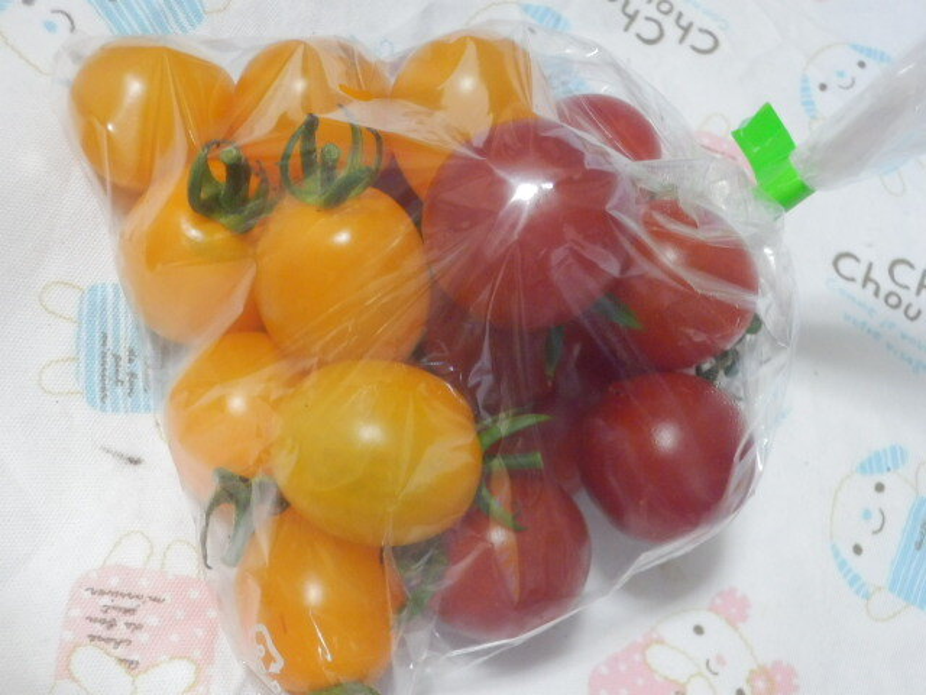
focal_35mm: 51
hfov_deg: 37.5
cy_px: 348
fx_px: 1364
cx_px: 463
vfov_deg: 28.6
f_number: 4.4
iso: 800
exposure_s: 1/25
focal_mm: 9.1
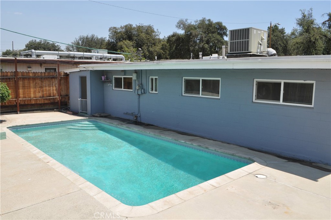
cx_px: 166
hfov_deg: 62.0
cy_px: 110
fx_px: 275
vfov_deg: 43.5
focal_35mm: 30
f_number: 14
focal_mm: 20
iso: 200
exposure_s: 1/200
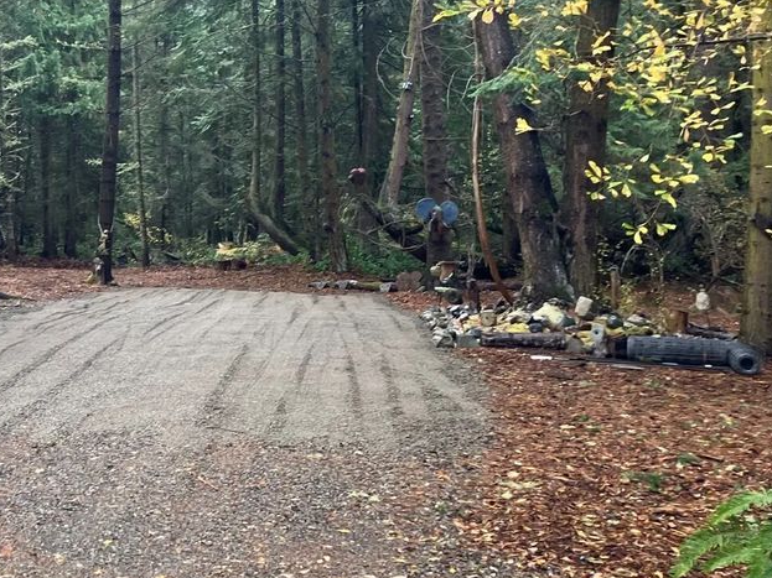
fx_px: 1026
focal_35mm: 46
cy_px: 272
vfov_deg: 31.5
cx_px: 224
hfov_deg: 40.4
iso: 80
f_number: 1.8
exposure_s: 1/68
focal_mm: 3.99
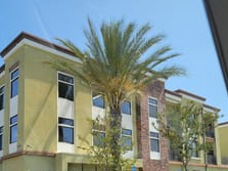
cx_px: 132
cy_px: 151
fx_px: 283
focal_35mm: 43
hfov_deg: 43.7
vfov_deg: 32.1
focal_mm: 6.7
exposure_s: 1/438
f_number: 1.8
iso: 16
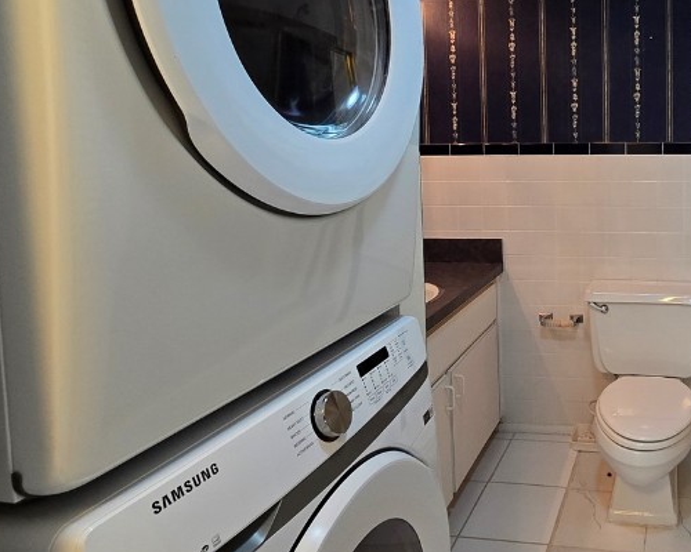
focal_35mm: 26
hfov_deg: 58.1
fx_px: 532
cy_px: 196
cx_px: 601
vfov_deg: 54.1
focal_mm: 2.2
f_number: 2.2
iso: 160
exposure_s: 1/60
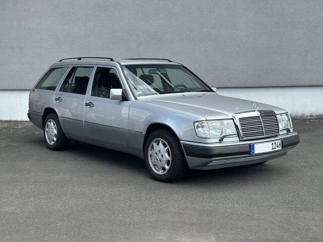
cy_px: 121
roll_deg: +1.1
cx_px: 162
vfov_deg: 30.3
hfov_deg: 39.7
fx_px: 448
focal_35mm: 48
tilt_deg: -5.3
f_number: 1.78
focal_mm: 6.86
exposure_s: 1/2304
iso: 100
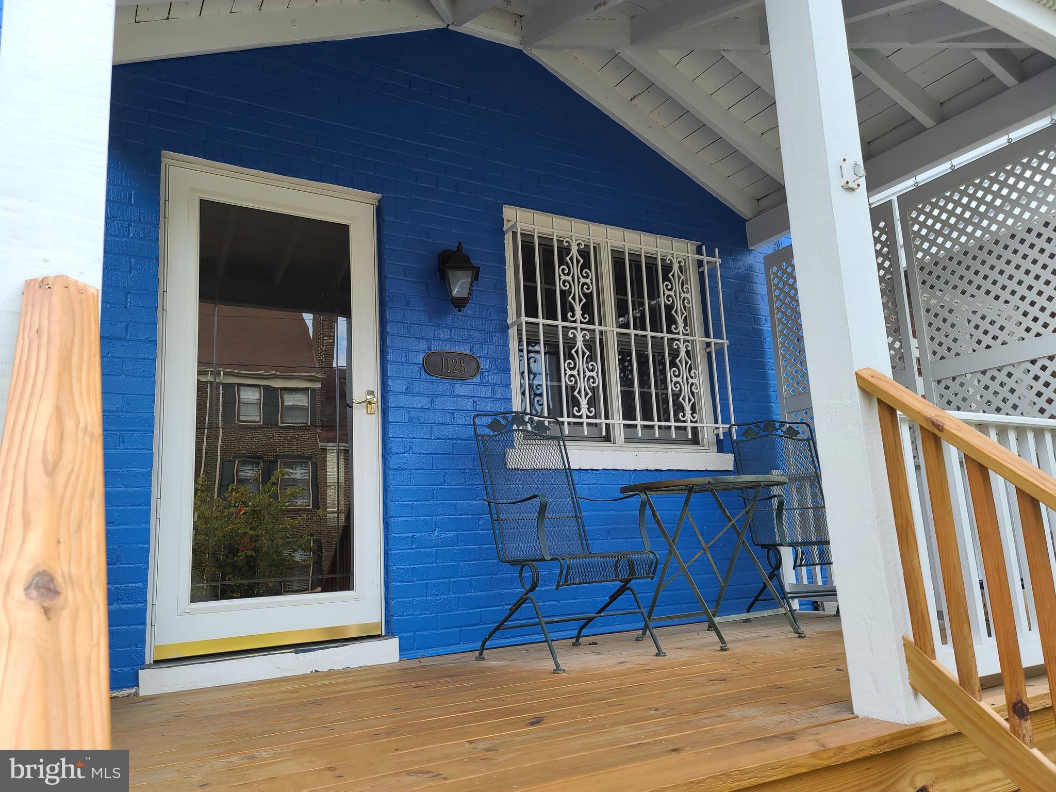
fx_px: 763
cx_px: 528
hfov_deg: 69.4
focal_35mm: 25
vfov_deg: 54.9
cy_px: 396
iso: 16
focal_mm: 7
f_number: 1.8
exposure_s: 1/134
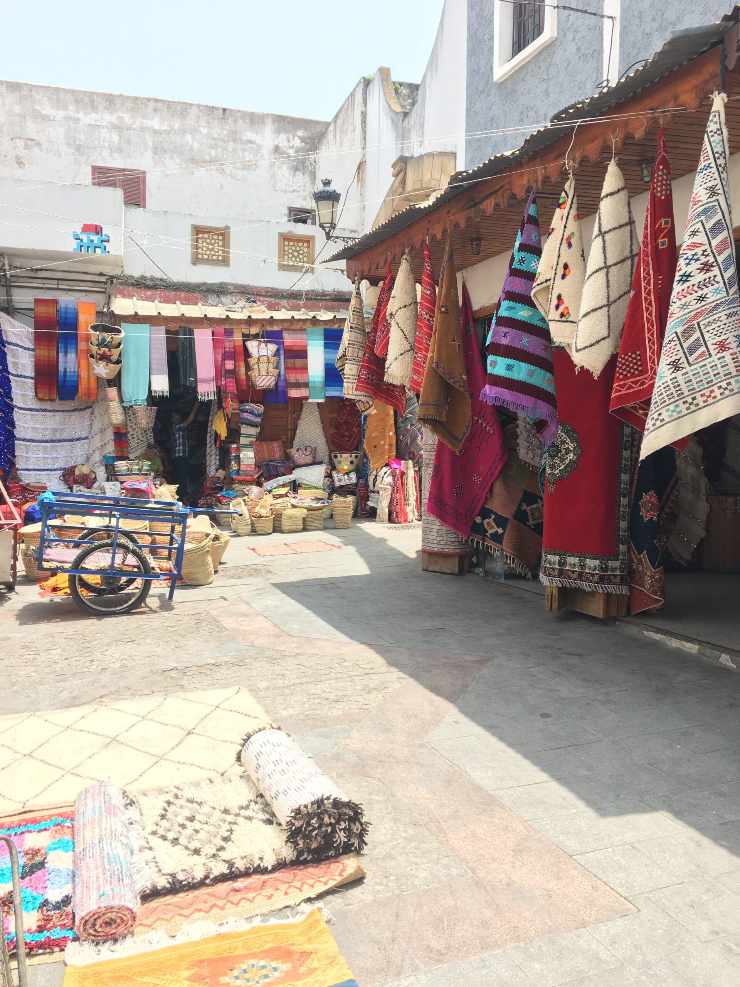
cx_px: 370
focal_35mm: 29
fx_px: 827
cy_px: 494
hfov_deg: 48.2
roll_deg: -0.3
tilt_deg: -2.3
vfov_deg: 61.7
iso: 25
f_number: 2.2
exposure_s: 1/381
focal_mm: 4.15
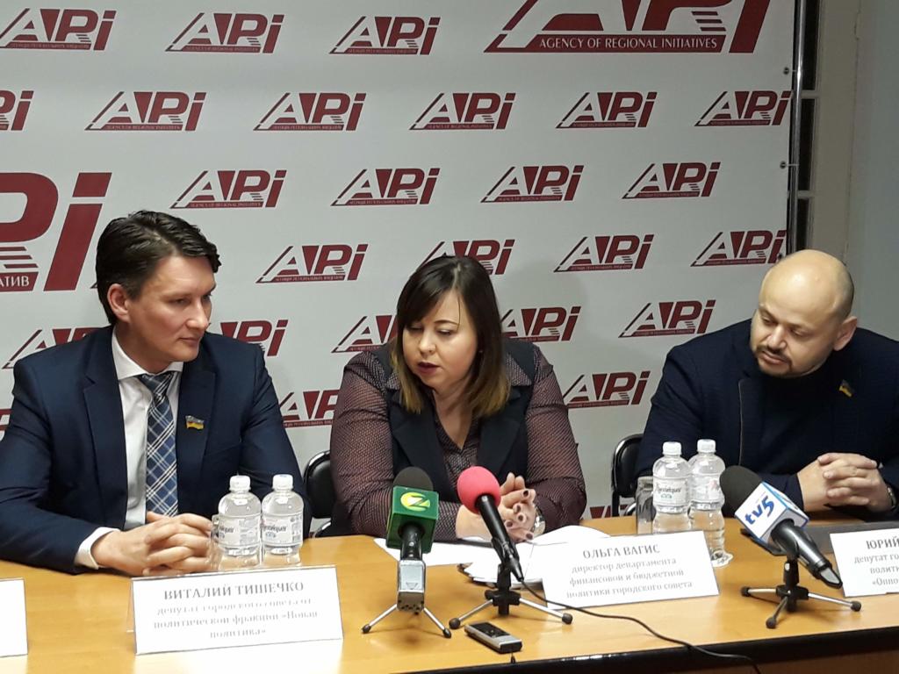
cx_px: 450
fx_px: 701
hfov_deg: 65.3
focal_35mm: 27
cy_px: 337
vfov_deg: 51.4
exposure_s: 1/50
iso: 125
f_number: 1.7
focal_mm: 3.71
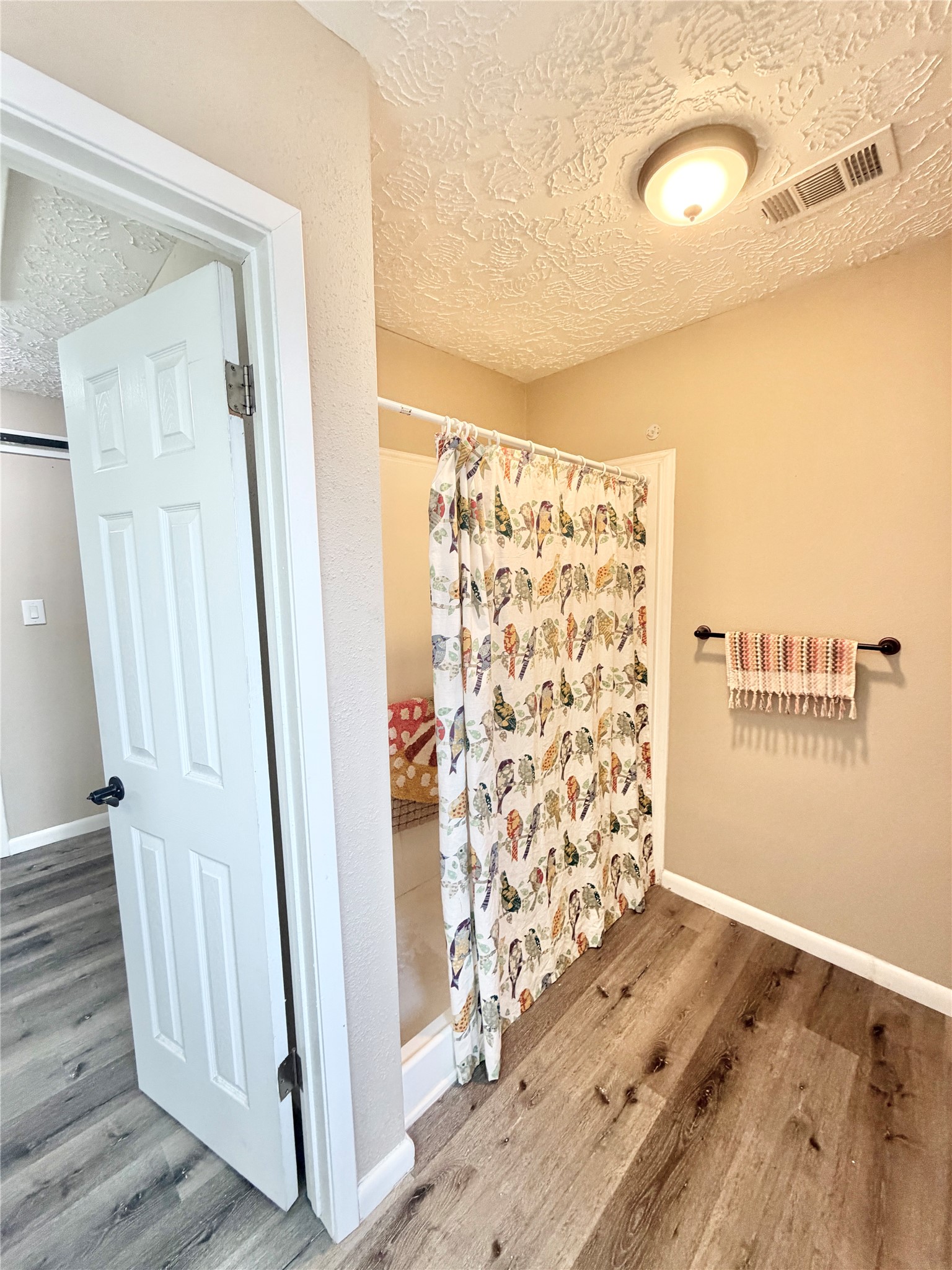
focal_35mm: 14
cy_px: 635
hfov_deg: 85.7
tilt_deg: -7.1
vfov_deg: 102.1
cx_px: 476
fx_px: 513
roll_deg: +1.1
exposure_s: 1/120
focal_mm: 2.22
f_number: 2.2
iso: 250
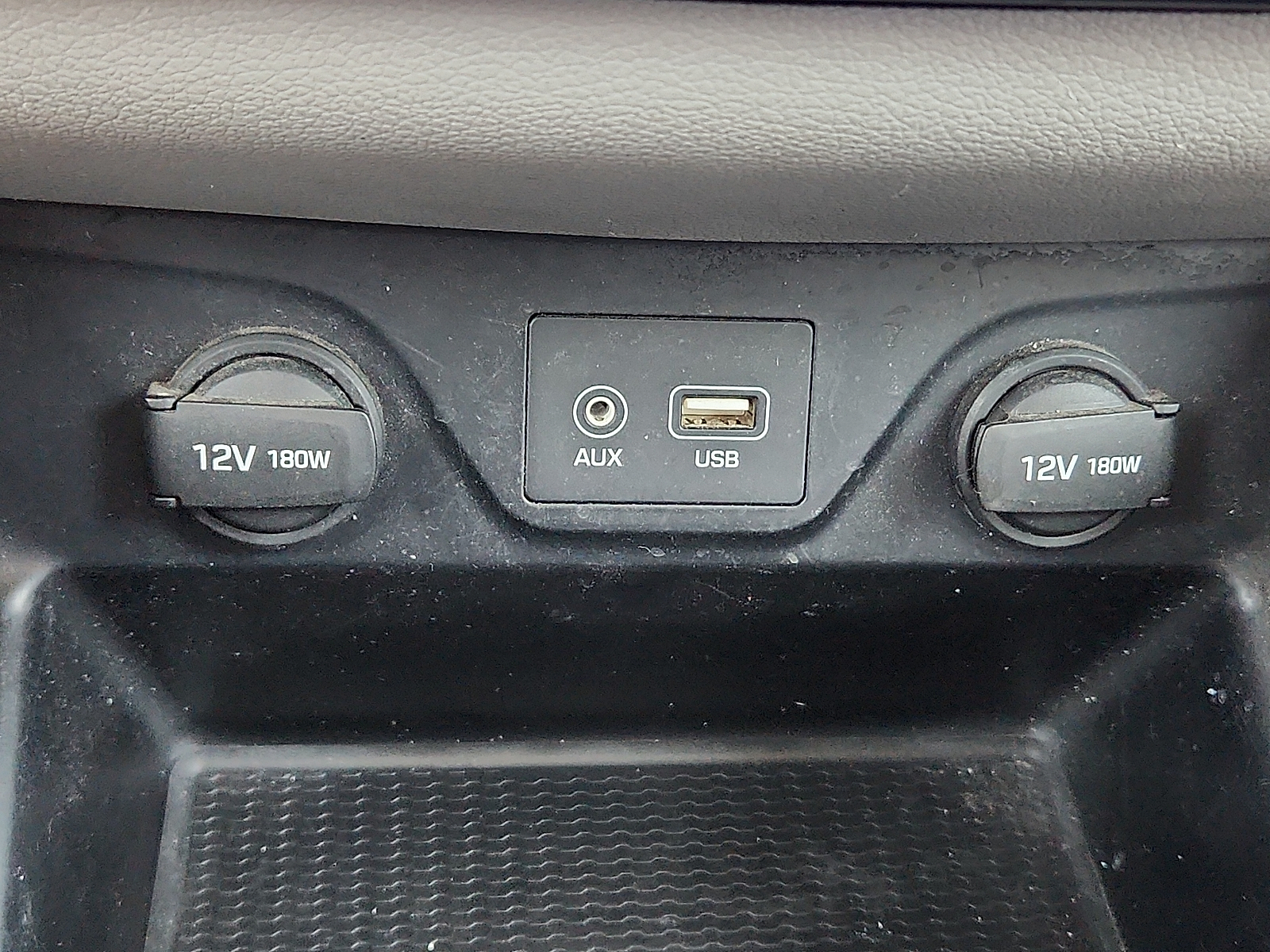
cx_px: 635
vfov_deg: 58.9
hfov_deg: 73.9
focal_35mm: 23
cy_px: 476
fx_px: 844
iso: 709
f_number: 1.8
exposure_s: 1/59.2
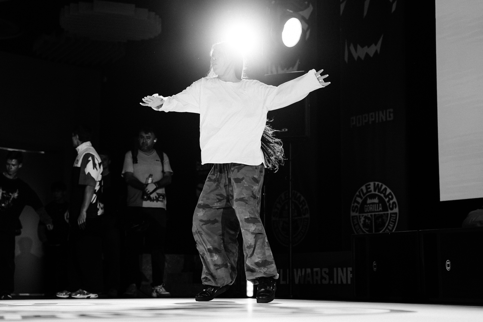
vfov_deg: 21.6
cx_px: 242
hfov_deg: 31.9
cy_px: 161
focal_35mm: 63
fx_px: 845
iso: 2500
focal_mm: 63
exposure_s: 1/800
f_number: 2.8
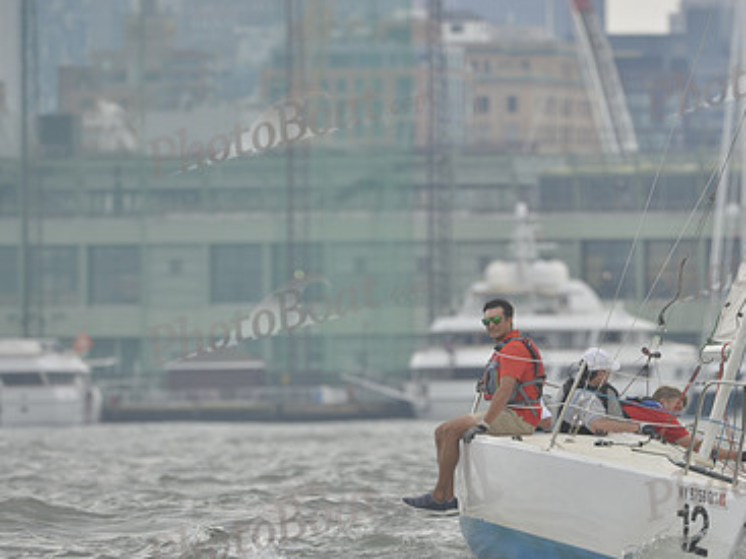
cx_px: 541
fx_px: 13099
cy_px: 391
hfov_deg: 3.3
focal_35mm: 608
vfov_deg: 2.4
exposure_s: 1/1000
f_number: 7.1
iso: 400
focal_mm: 400
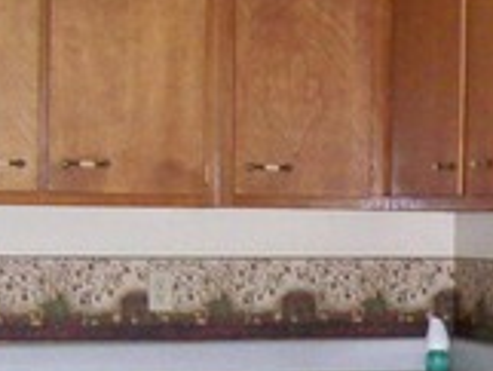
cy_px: 432
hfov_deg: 13.2
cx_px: 692
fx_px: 2038
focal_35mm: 143
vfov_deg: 10.2
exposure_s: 1/64
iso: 200
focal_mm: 6
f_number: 2.7
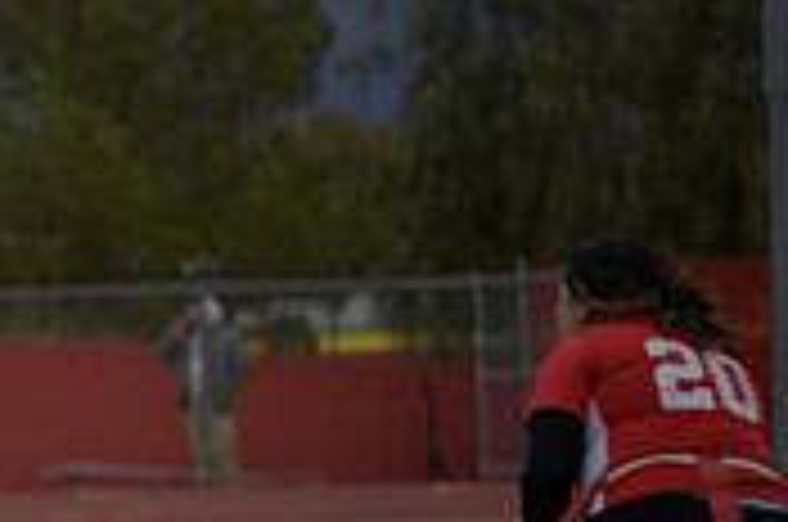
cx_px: -500
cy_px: 398
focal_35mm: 498
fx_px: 10881
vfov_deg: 2.7
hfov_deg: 4.1
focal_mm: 150
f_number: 2.8
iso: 64
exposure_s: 1/200
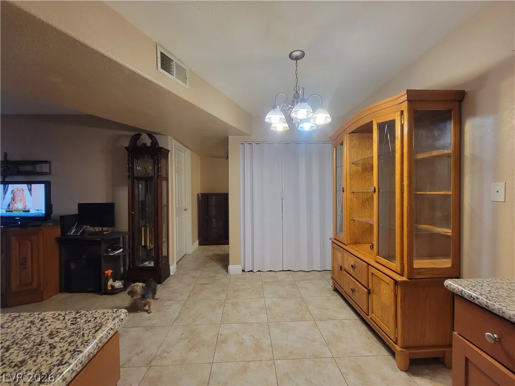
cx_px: 258
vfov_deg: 89.9
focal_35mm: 13
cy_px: 193
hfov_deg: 106.2
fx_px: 193
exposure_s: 1/40
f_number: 2.2
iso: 320
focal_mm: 2.2
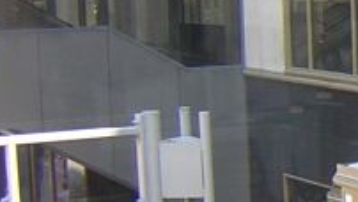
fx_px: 1473
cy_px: 97
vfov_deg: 7.8
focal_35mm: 155
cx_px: 697
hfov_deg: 12.4
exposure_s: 1/146
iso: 100
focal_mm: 4.7
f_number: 2.6
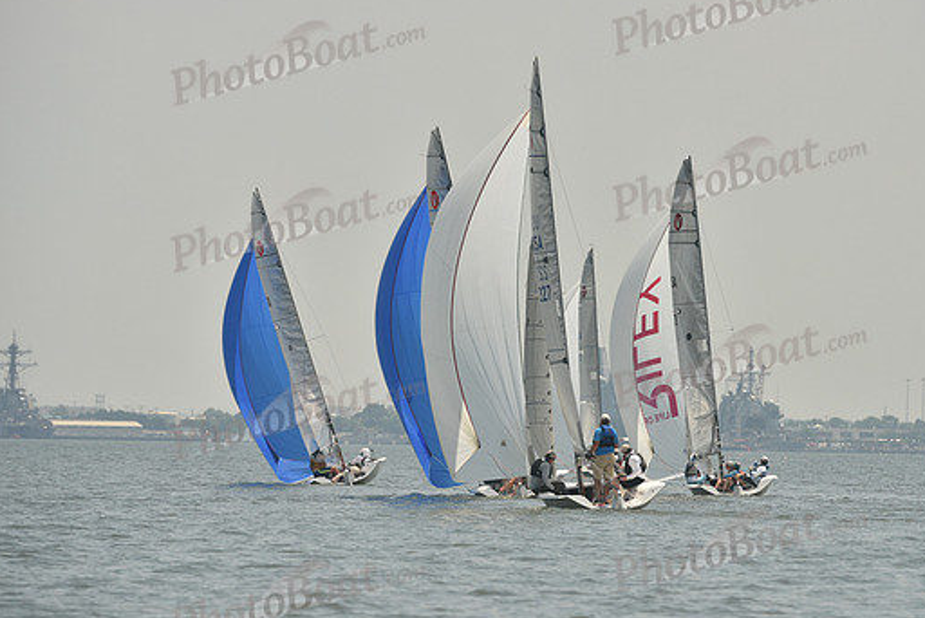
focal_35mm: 453
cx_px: 520
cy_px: 294
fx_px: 11646
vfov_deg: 3.0
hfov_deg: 4.5
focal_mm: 400
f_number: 8
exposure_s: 1/1250
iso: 320
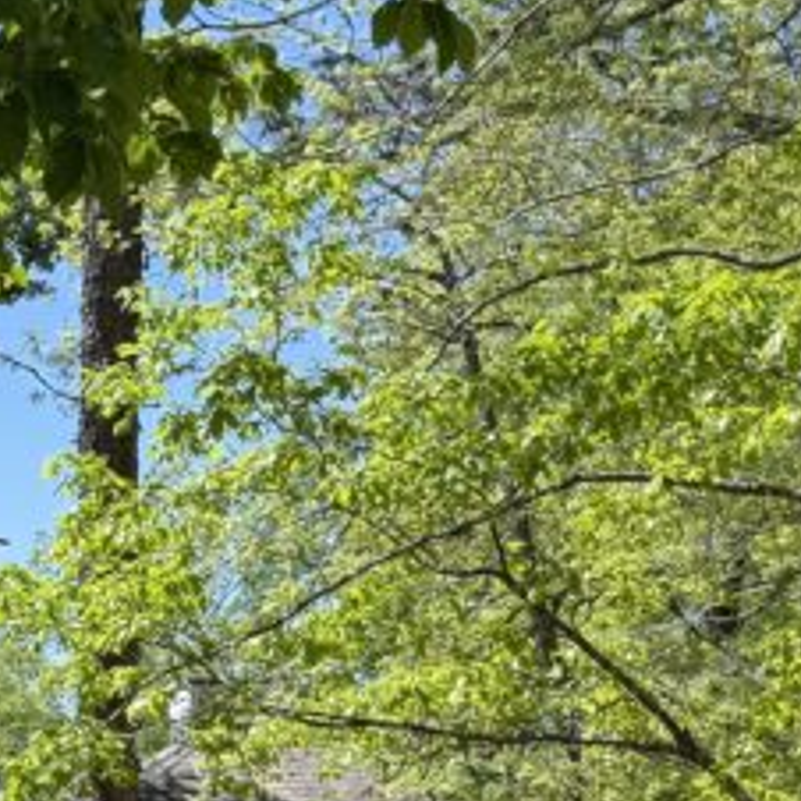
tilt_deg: +2.9
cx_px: -656
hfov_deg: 15.5
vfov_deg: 17.8
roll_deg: +1.9
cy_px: 762
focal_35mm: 96
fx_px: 2513
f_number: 1.78
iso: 100
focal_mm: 6.76
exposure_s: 1/1585
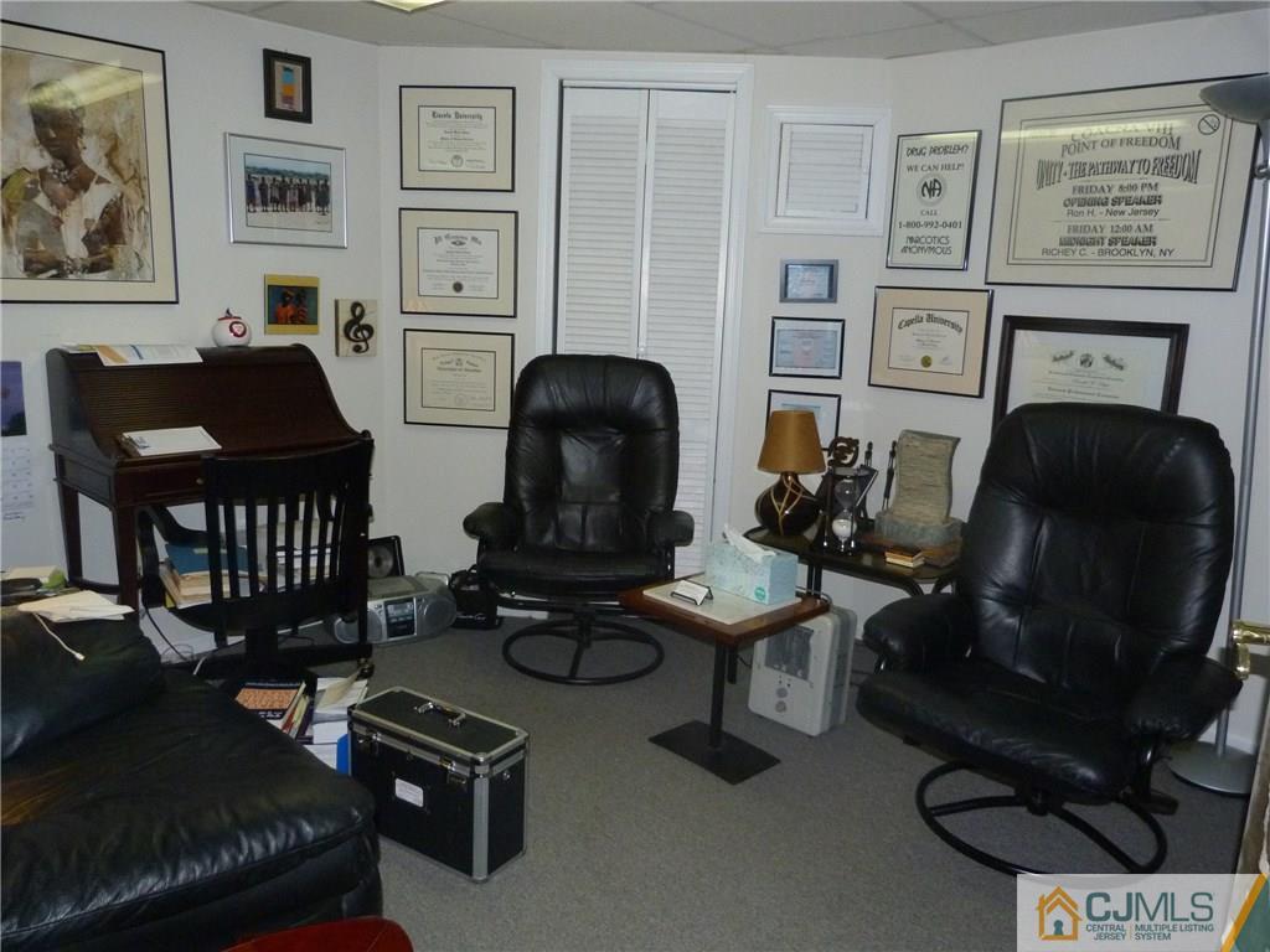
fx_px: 917
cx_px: 635
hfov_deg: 69.4
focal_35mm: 25
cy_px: 476
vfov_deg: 54.9
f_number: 2.8
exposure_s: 1/60
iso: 320
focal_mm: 4.5
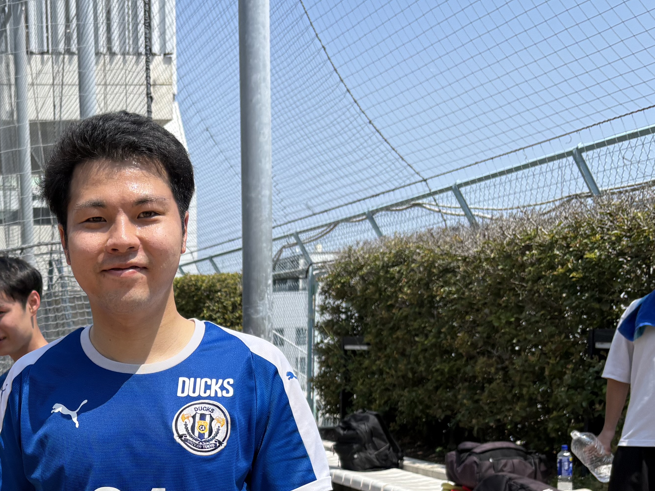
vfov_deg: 25.0
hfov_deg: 32.7
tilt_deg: -6.9
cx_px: 72
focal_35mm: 56
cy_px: 482
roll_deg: +2.2
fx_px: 1060
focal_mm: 5.96
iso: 50
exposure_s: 1/2865
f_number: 1.6
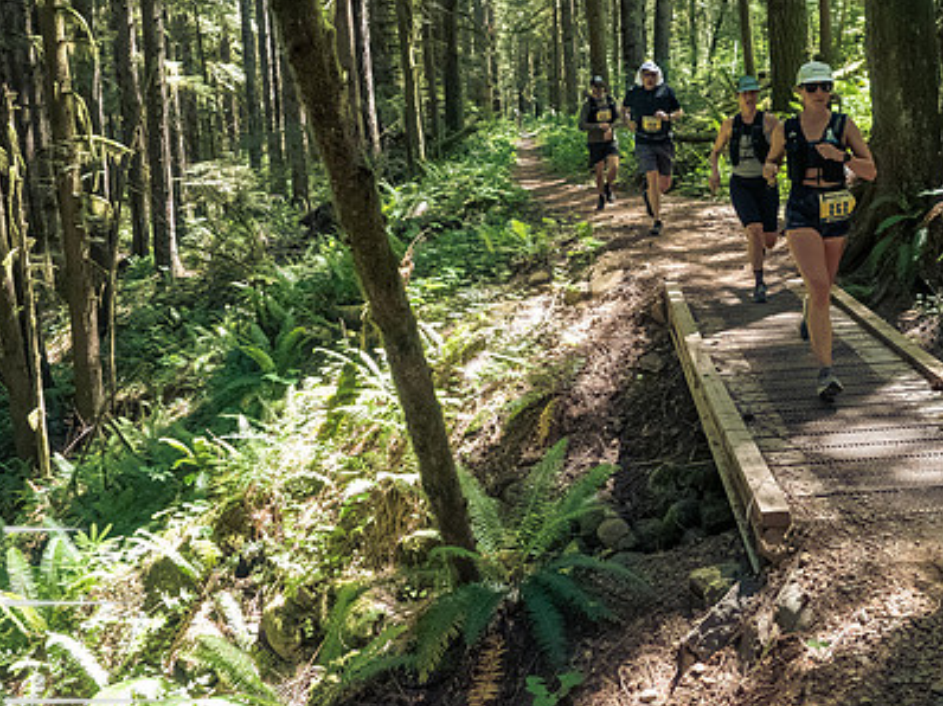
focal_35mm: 35
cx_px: 559
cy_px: 269
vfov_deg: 40.4
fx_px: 953
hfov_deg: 52.3
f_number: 2.8
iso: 3200
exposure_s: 1/1000
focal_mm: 12
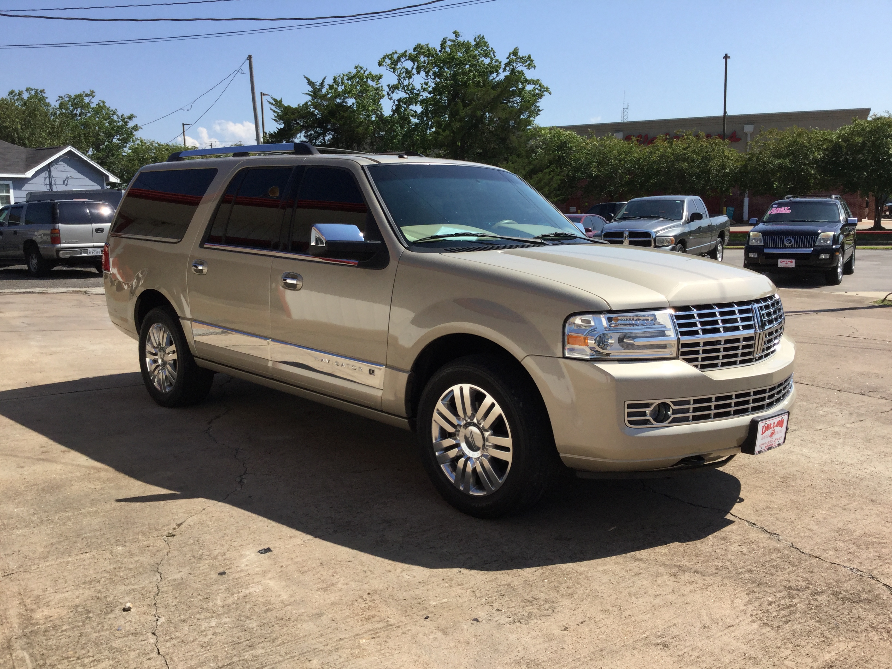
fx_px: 799
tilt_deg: -8.9
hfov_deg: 58.4
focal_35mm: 31
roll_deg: +0.2
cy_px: 334
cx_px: 446
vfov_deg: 45.4
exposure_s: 1/1431
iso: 25
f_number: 2.4
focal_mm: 3.3
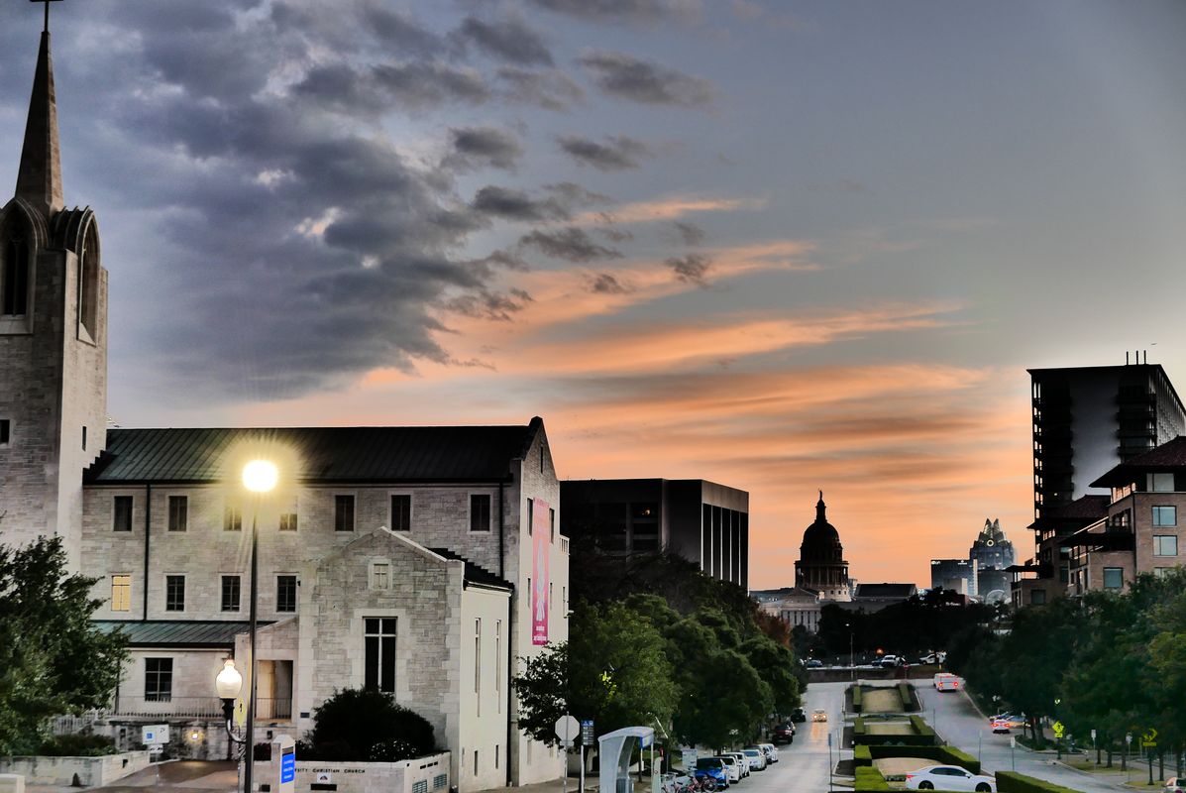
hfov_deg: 33.4
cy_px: 396
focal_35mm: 60
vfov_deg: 22.7
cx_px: 593
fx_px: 1978
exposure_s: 1/80
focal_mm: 27.2
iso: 250
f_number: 3.5
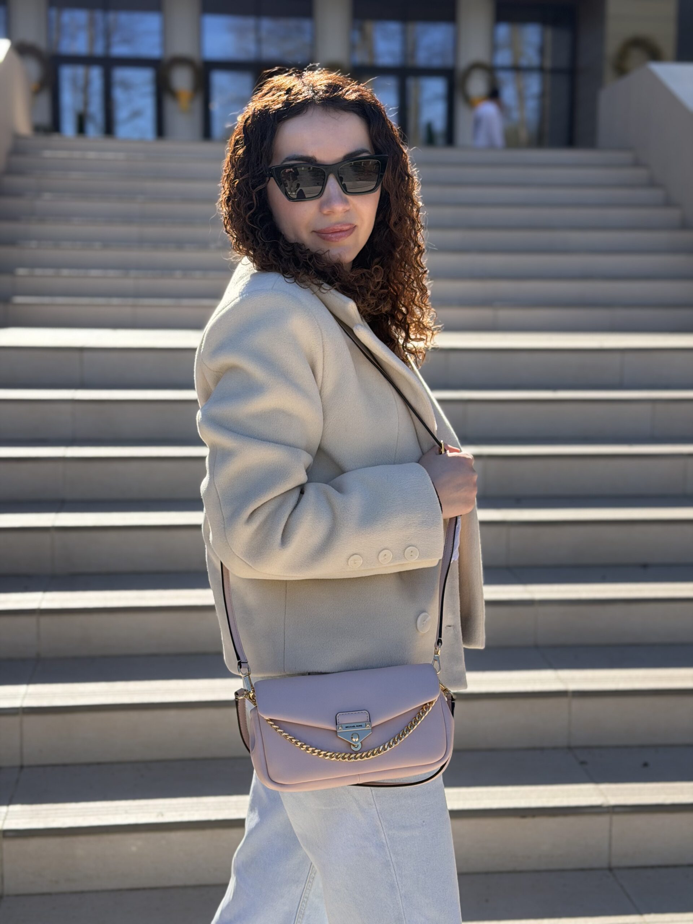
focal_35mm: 48
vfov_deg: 39.7
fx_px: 1281
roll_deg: -0.2
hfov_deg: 30.3
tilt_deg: -7.0
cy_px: 462
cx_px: 346
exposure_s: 1/2577
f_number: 1.78
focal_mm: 6.76
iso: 100
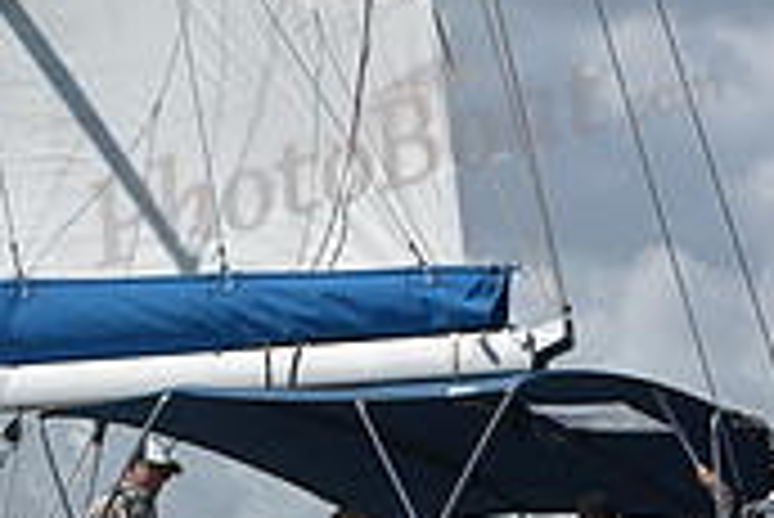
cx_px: -140
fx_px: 5078
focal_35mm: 236
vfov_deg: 5.8
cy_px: 448
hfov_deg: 8.6
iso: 250
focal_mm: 70
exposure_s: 1/1600
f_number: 10
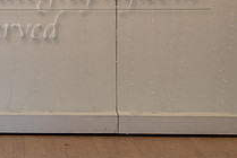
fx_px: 1721
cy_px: 18
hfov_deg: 7.8
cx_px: -96
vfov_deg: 5.3
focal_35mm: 261
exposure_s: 1/200
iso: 1600
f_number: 2.8
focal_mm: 75
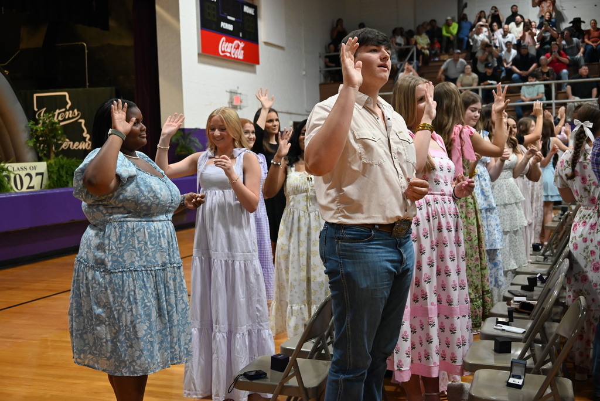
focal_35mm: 44
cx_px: 300
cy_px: 200
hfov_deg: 44.5
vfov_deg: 30.6
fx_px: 734
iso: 3200
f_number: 5.3
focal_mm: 44
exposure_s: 1/125
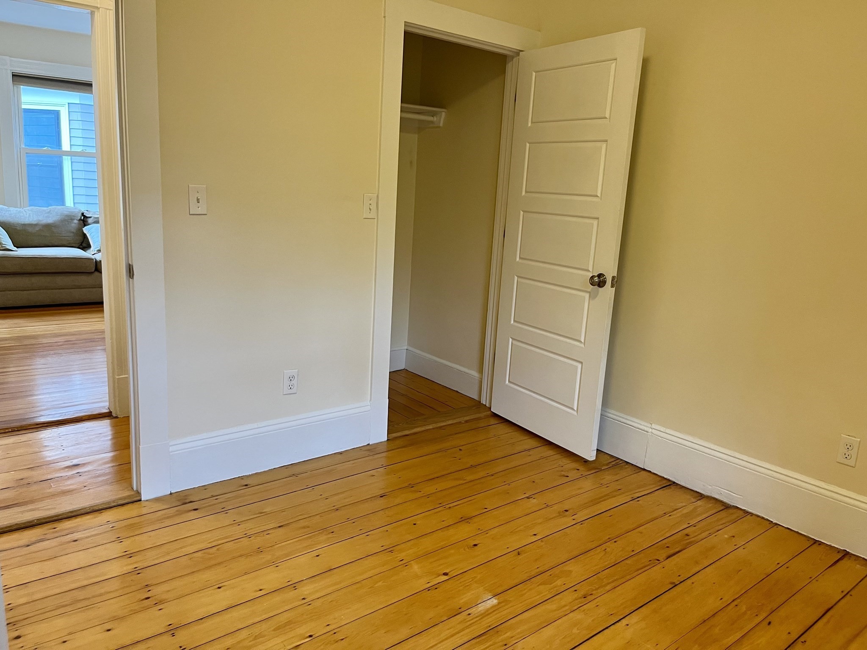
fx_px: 651
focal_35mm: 26
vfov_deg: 53.1
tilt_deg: -11.6
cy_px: 325
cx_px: 434
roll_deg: -3.9
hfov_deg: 67.3
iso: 160
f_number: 1.6
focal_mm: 5.1
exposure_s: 1/60
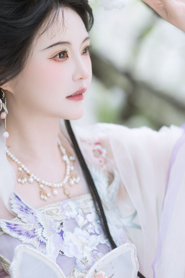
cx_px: 74
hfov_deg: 10.5
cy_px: 109
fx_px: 1002
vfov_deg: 15.8
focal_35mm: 130
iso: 100
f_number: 1.8
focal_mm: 85
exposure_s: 1/640
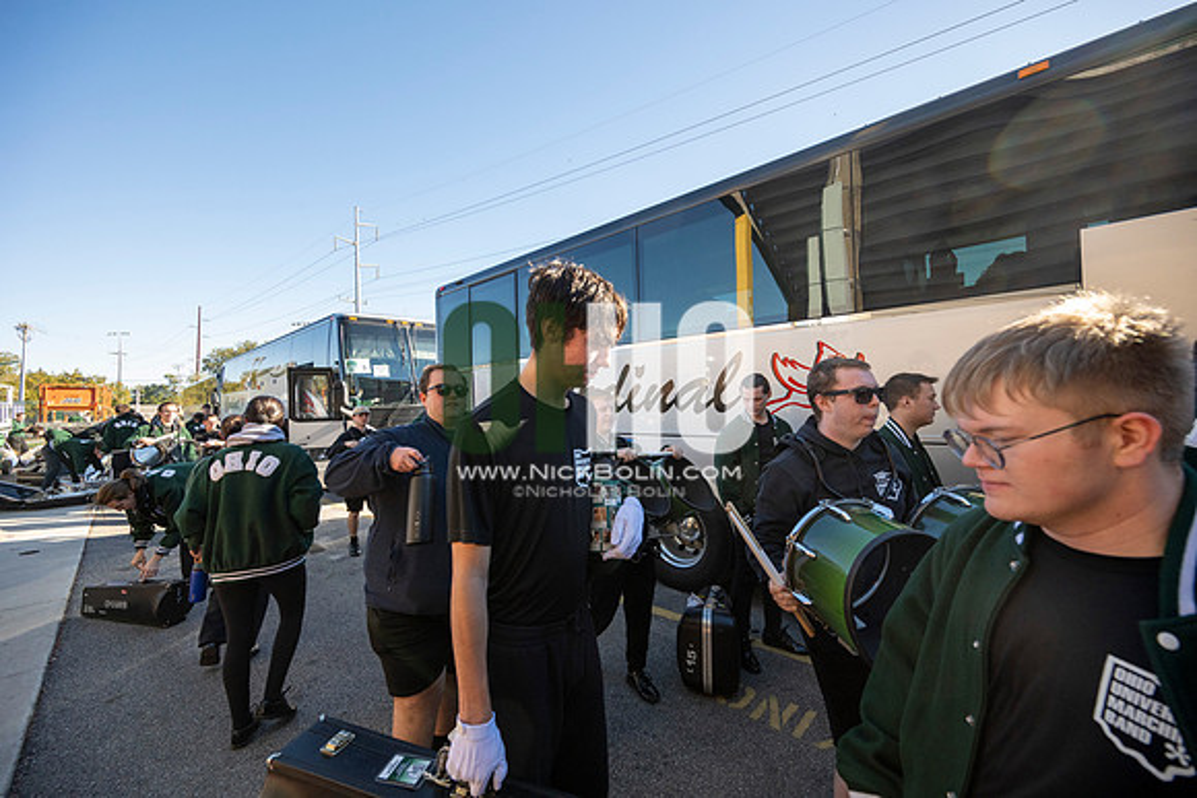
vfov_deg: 81.2
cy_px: 399
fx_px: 466
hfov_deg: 104.2
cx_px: 598
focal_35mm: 14
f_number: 5
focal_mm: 14
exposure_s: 1/2000
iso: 1250
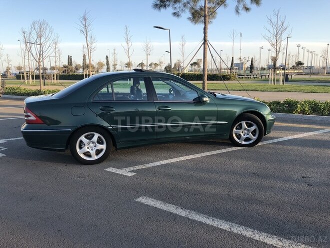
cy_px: 124
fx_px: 276
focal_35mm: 29
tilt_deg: -11.5
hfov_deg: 61.7
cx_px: 165
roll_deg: +0.4
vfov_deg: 48.2
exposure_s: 1/461
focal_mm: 3.99
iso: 20
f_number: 1.8
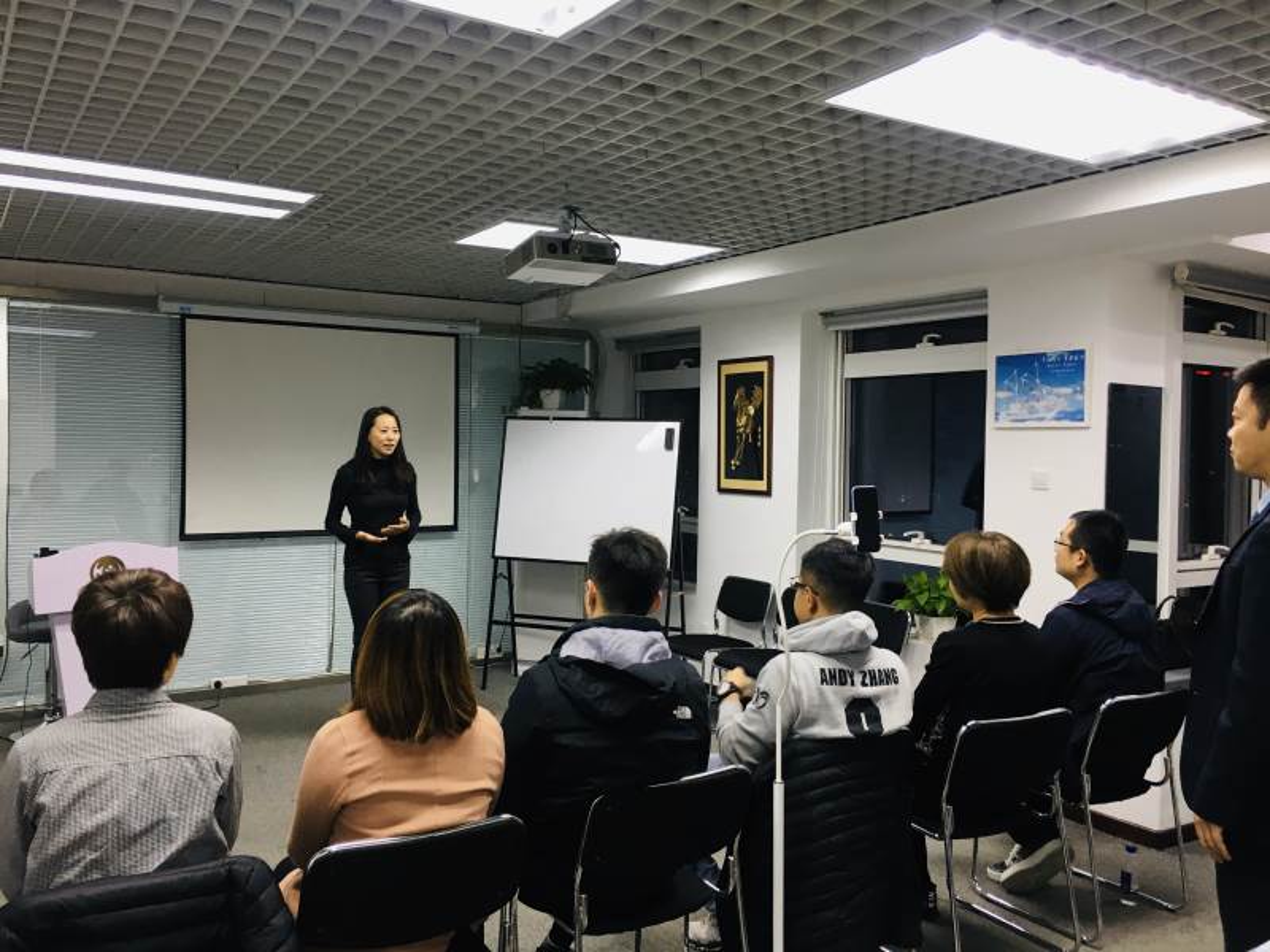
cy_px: 476
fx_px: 1064
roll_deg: +0.0
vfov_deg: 48.2
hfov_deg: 61.7
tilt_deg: -2.1
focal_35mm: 29
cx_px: 635
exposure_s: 1/33
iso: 64
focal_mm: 4.15
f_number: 2.2
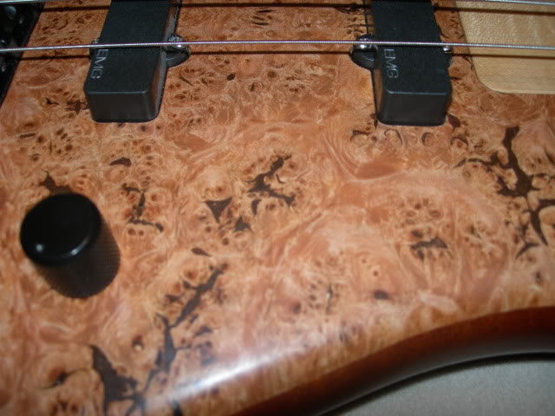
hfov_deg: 49.0
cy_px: 208
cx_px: 278
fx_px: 609
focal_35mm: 38
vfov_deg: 37.7
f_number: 2.8
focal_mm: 7.8
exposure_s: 1/60.1
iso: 50
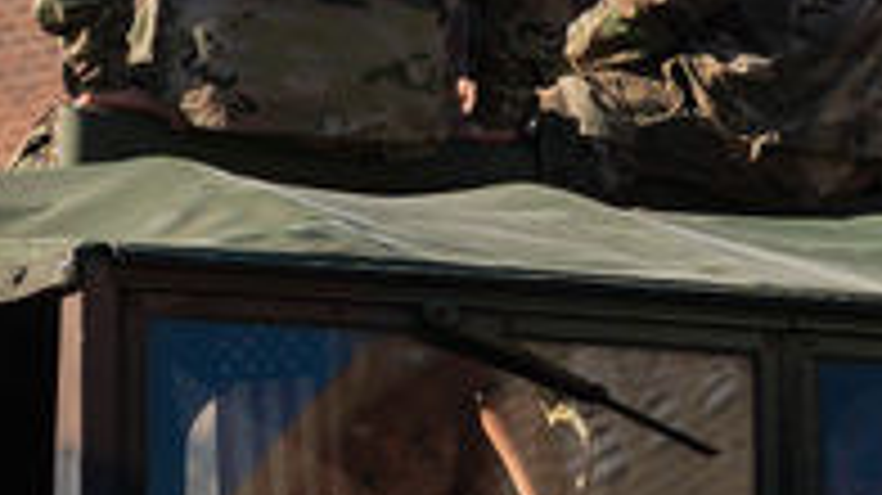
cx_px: -189
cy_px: 403
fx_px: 12529
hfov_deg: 4.0
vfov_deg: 2.3
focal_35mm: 536
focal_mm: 98
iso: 160
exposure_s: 1/2500
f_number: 4
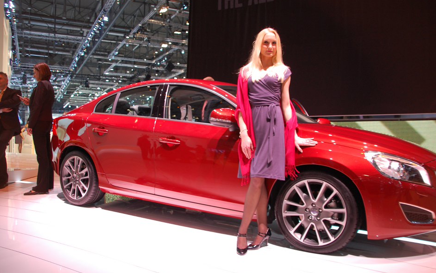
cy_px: 145
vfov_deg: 41.8
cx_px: 222
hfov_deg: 62.9
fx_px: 356
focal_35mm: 30
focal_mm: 18
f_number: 4
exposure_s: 1/60
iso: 400
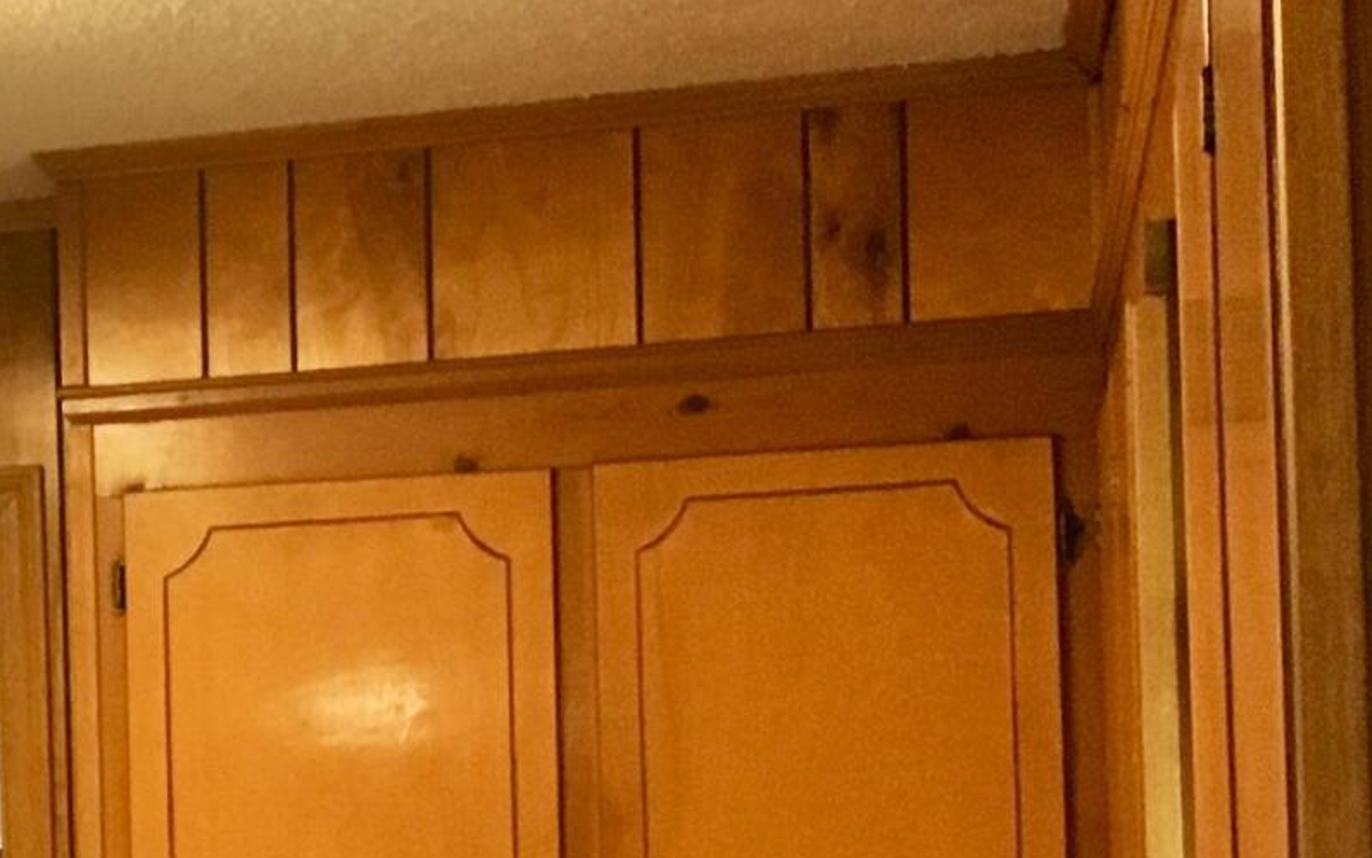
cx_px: -630
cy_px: 931
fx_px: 4338
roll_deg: +1.8
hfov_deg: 16.5
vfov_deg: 11.1
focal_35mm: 116
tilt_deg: +1.9
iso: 100
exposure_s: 1/30
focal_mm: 4.15
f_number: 2.2
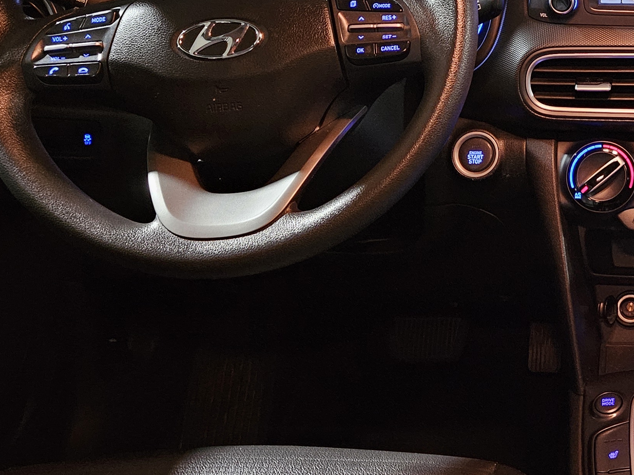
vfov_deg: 25.4
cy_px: 61
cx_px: 681
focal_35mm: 56
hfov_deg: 31.0
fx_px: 1026
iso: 800
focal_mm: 5.4
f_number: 1.8
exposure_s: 1/24
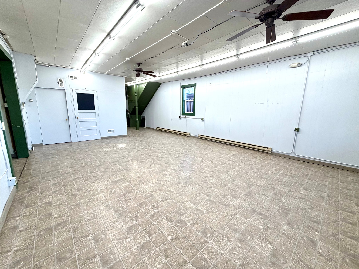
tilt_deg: -10.2
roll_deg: +0.0
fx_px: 145
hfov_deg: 102.1
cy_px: 134
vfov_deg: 85.7
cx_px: 180
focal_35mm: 14
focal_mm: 2.22
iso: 125
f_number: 2.2
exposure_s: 1/120
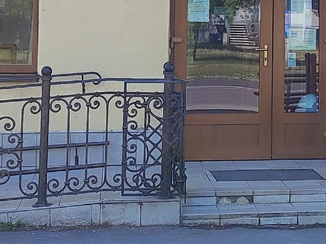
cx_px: 282
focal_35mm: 93
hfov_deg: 20.7
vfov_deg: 15.5
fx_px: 876
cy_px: -17
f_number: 1.89
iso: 50
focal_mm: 5.89
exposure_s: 1/411
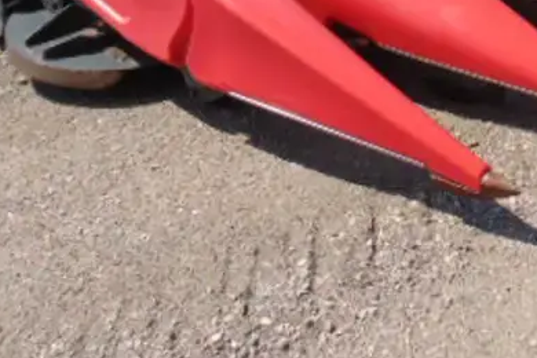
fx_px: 955
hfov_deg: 30.4
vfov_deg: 19.6
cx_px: 454
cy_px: -102
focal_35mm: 64
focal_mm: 4.5
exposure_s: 1/250
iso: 80
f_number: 7.7
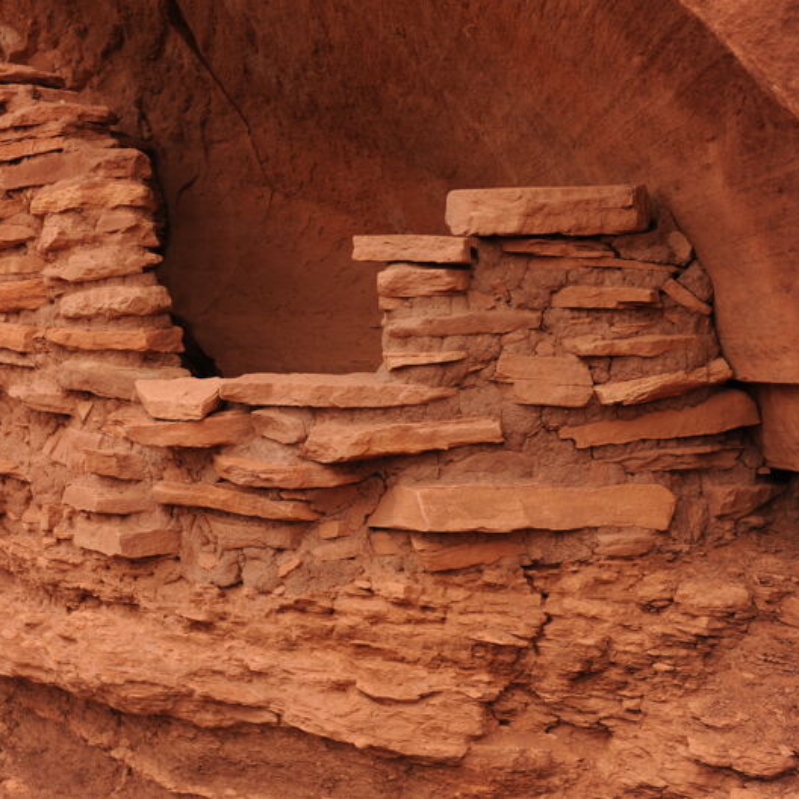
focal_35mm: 45
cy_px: 398
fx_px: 1175
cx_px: 357
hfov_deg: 37.5
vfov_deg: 37.6
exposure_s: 1/100
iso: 200
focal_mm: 35
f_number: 5.6
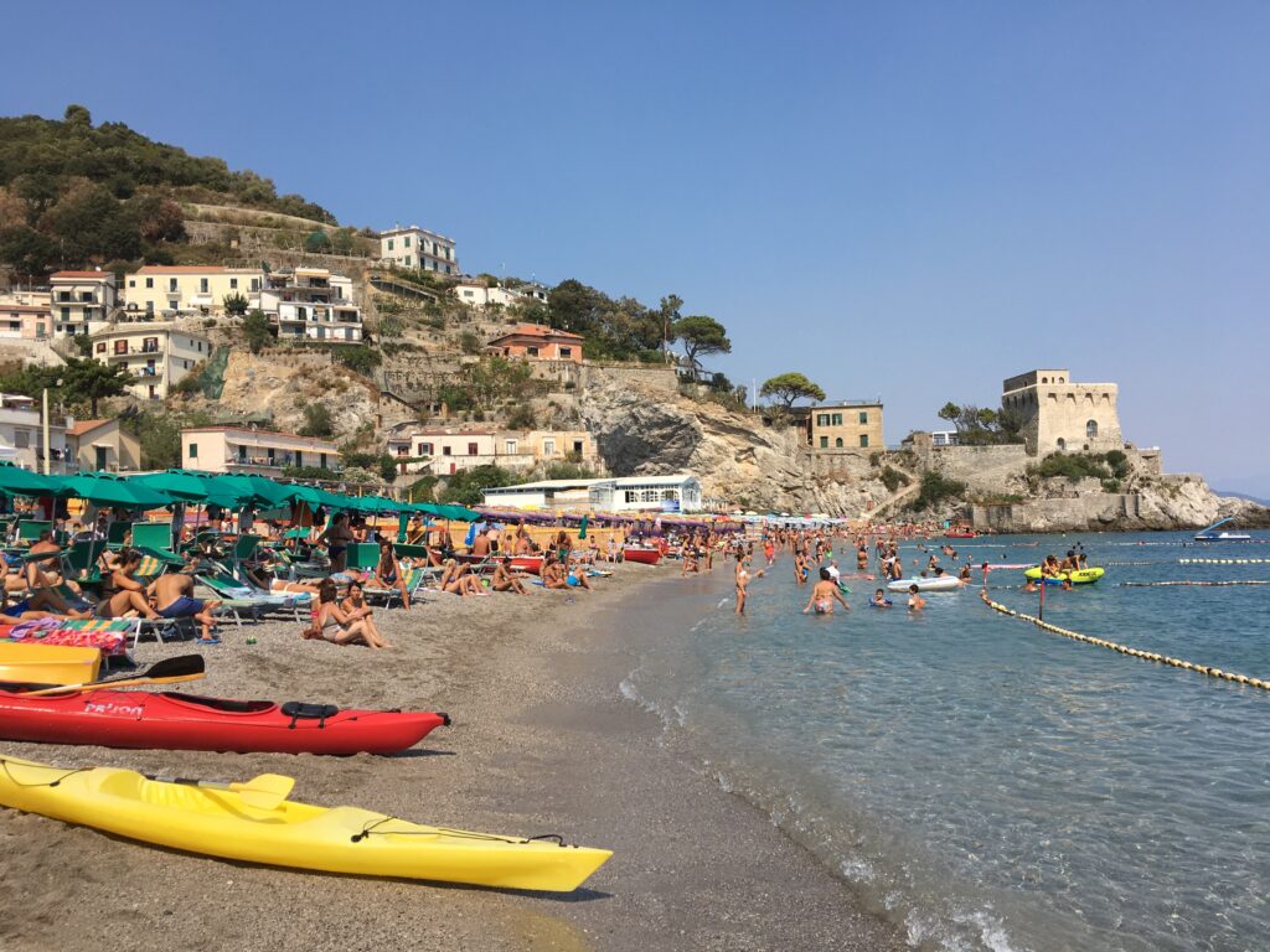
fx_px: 1064
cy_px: 476
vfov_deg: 48.2
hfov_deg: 61.7
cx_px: 635
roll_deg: +1.7
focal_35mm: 29
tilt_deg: +2.6
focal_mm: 4.15
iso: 25
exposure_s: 1/1748
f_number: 2.2
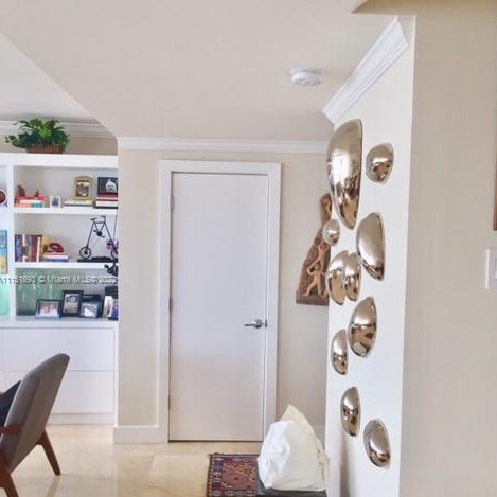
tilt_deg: -2.5
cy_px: 280
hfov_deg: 47.2
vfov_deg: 47.1
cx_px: 249
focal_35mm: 35
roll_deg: -1.0
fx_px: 569
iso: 50
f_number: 2.2
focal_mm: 4.15
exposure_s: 1/120
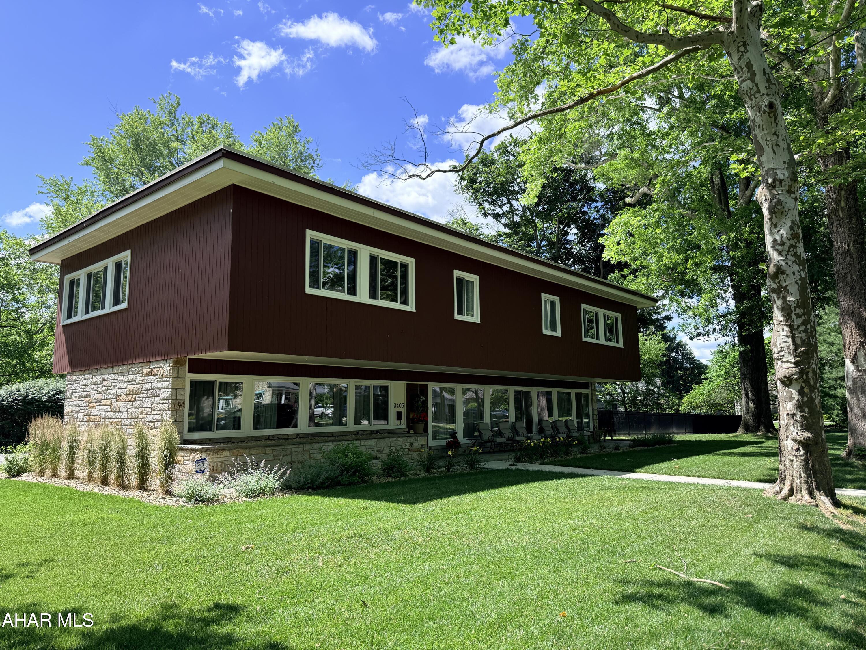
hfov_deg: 71.6
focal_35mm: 24
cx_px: 433
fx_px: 600
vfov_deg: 56.8
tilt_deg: +8.0
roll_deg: +0.2
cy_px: 325
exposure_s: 1/2299
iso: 100
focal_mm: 6.76
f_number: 1.78
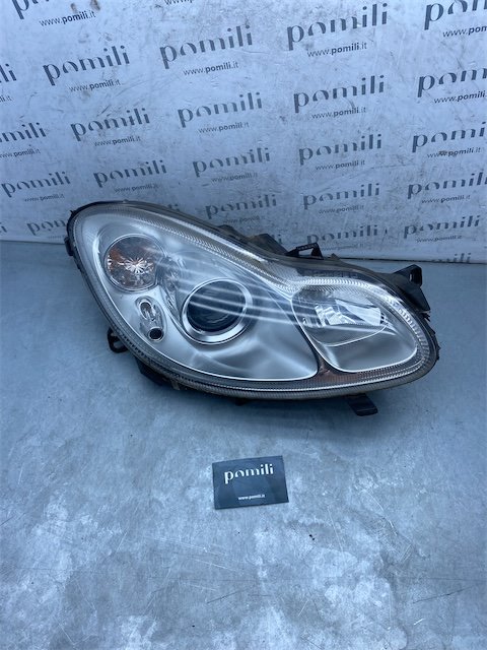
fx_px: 488
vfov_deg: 67.3
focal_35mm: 26
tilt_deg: -52.6
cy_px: 325
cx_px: 244
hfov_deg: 53.1
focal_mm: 4.25
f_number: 1.8
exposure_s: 1/1025
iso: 32
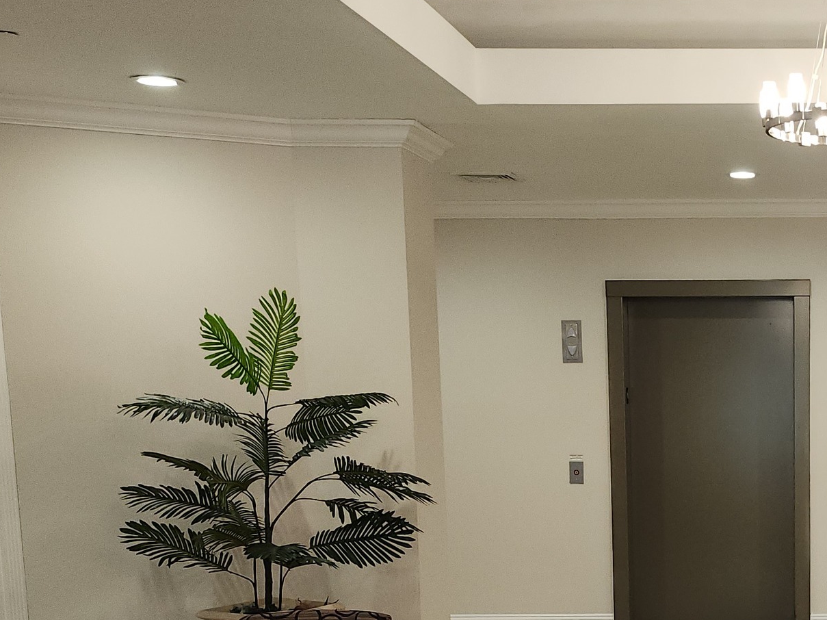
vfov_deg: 23.1
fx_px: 1457
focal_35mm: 61
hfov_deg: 29.8
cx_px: 800
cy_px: 617
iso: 125
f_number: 1.8
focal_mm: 5
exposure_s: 1/40
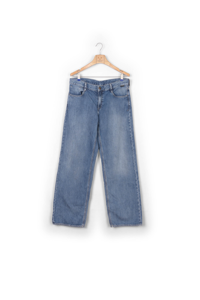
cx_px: 100
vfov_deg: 51.9
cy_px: 150
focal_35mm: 37
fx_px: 308
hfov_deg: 35.9
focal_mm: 37
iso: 100
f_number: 13
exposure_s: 1/125
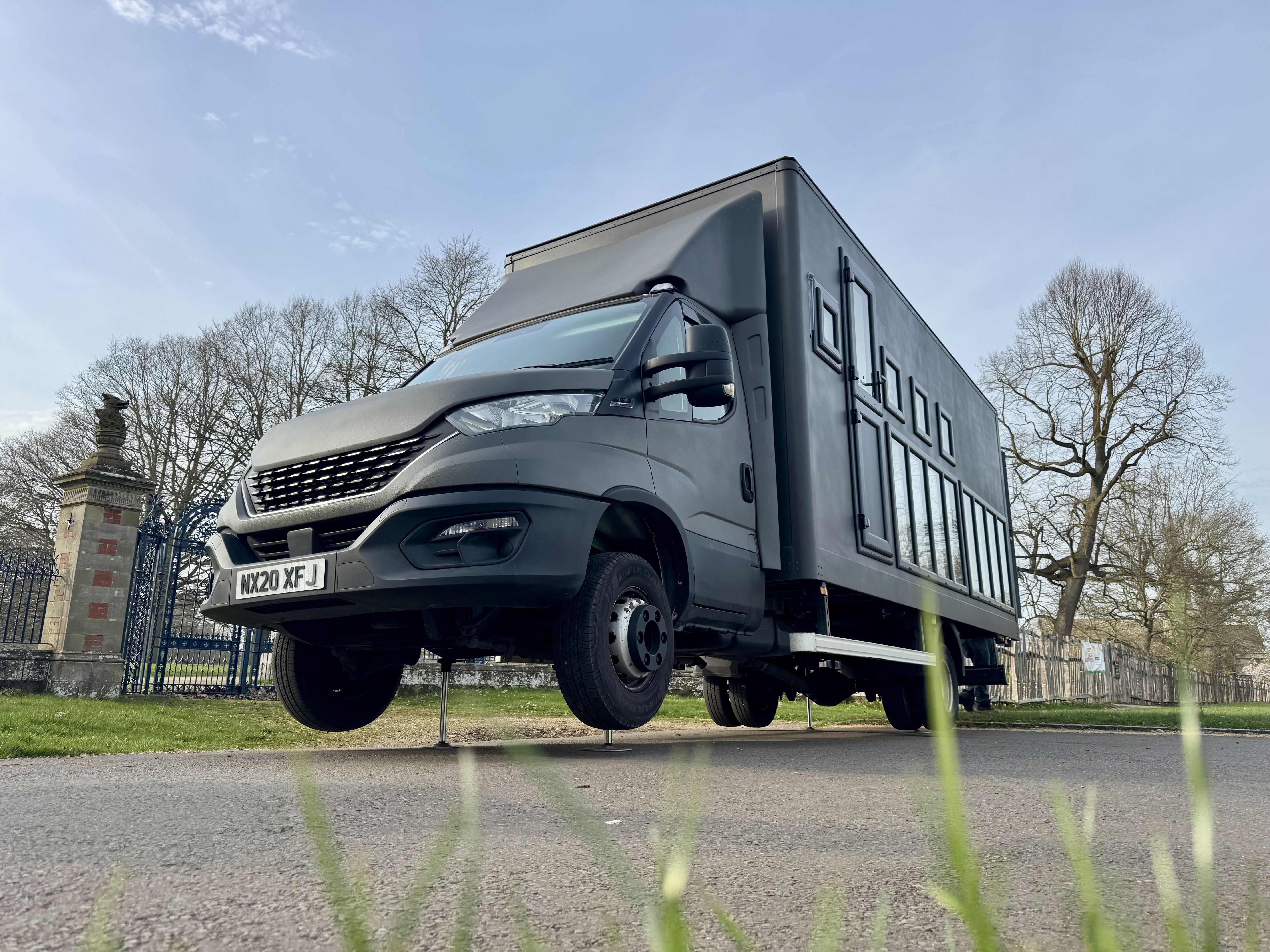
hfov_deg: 71.6
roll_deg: +0.1
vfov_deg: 56.8
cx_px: 635
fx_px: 881
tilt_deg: +12.3
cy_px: 476
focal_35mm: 24
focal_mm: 6.76
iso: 80
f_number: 1.78
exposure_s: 1/2833
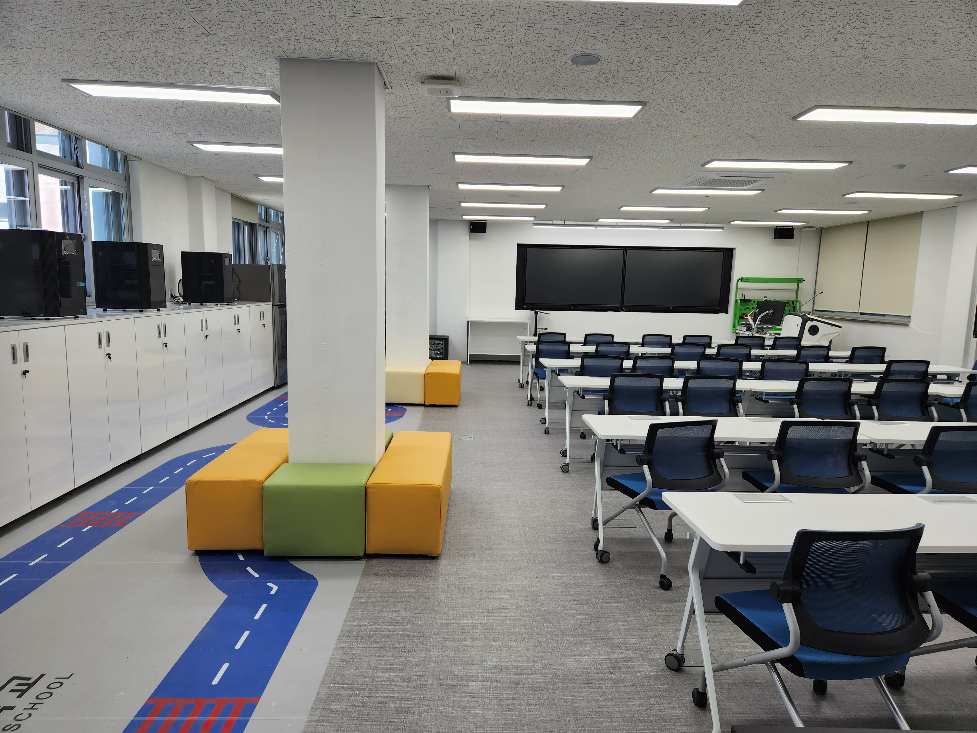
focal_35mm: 23
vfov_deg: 58.9
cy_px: 366
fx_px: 649
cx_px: 488
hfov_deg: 73.9
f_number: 1.8
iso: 32
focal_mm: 5.4
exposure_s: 1/120
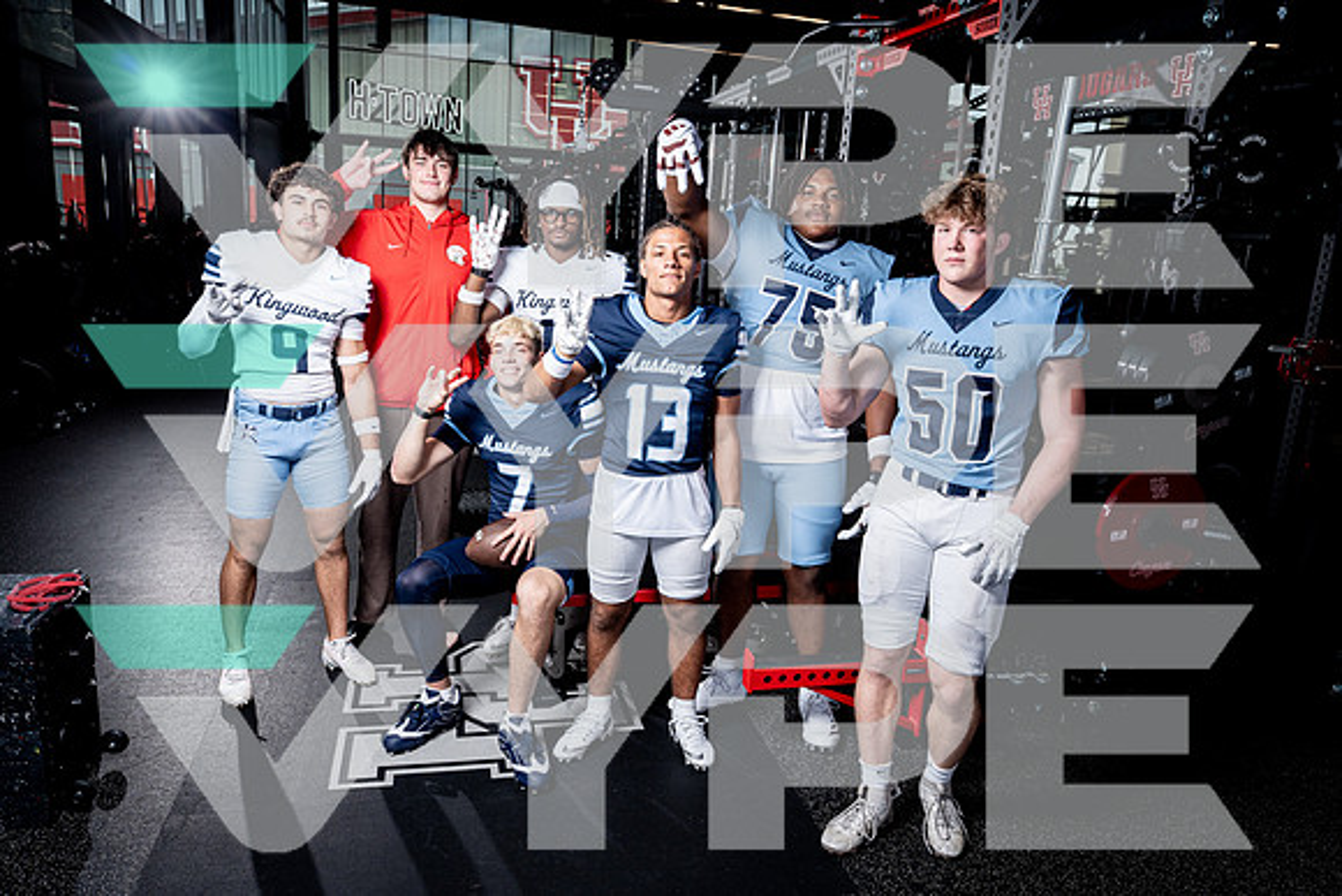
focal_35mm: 26
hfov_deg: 69.4
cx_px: 671
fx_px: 969
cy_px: 448
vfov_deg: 49.6
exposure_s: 1/250
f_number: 9
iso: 640
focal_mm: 26
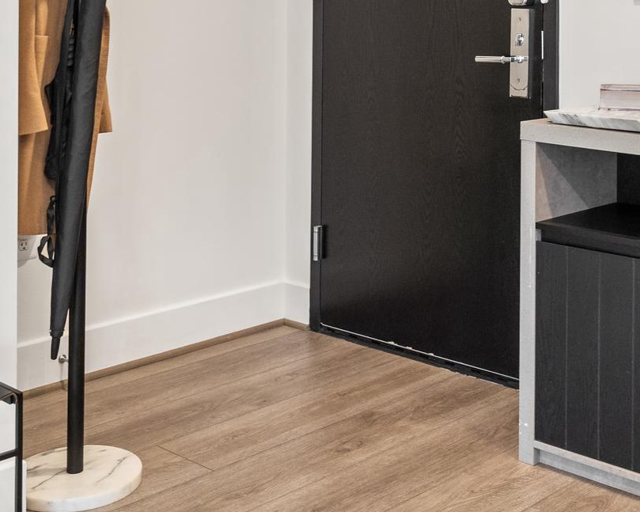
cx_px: 417
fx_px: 1102
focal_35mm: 58
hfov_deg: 32.2
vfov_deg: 24.8
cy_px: -11
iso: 800
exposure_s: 1/25
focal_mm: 24.5
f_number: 4
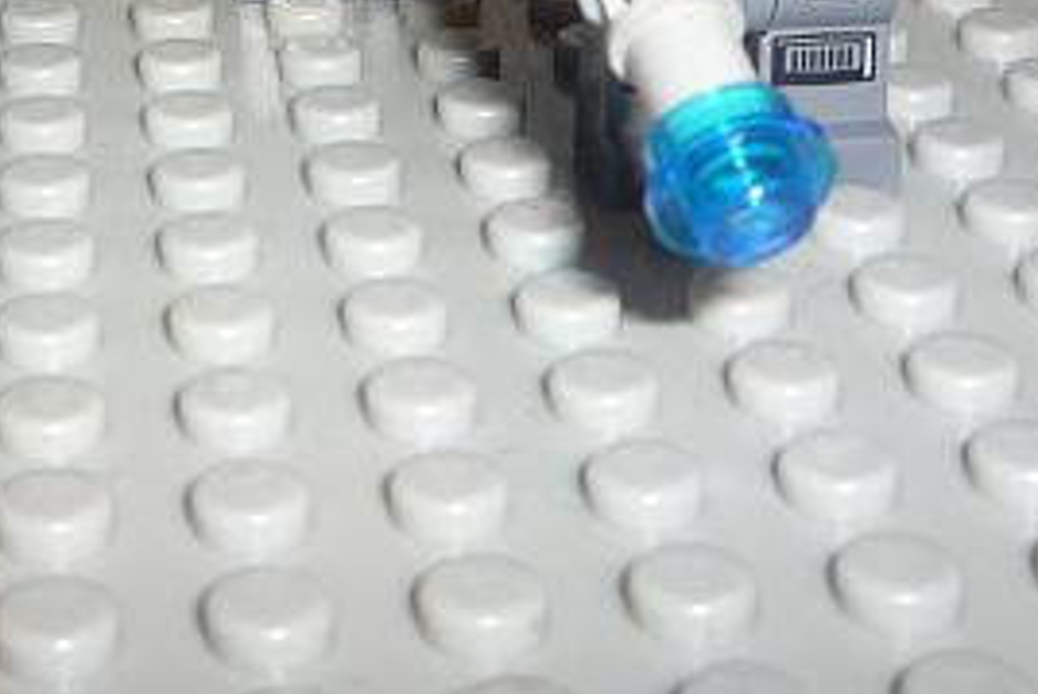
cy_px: -306
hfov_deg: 21.7
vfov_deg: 13.9
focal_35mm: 93
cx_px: 229
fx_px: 2683
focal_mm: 5.2
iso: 100
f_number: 4
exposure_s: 1/30
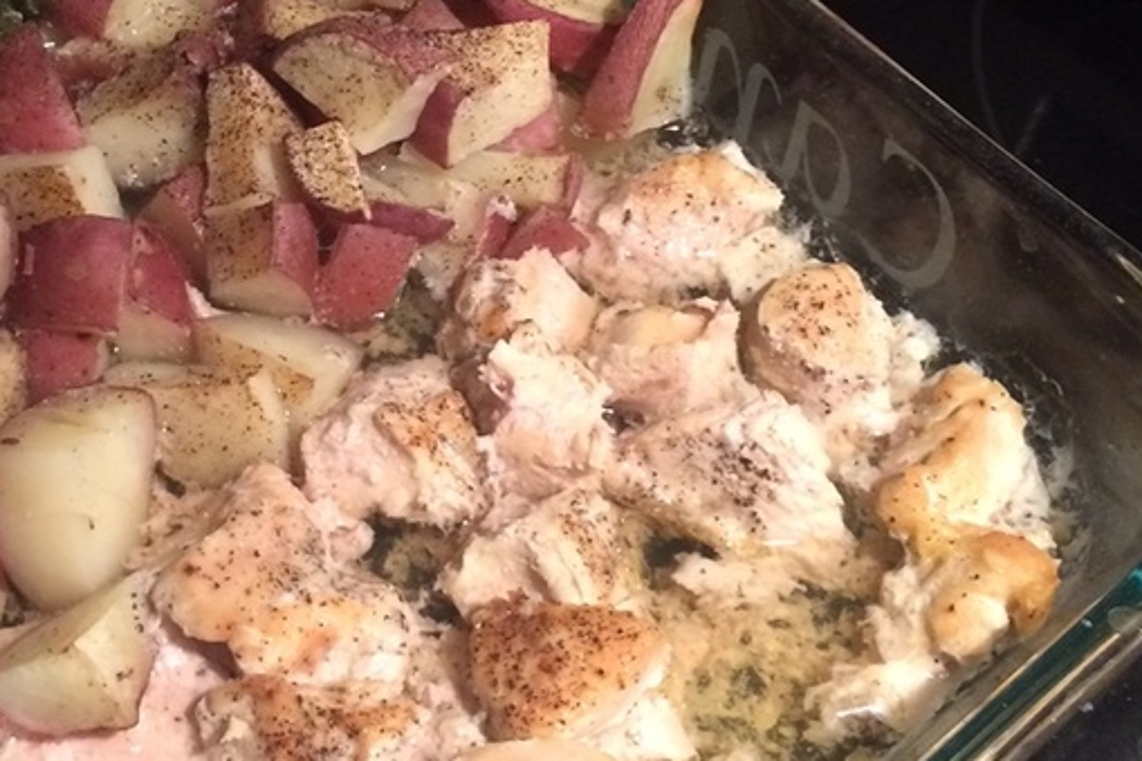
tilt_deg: -52.0
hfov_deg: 30.7
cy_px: 153
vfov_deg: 21.0
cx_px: 240
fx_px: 2029
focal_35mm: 64
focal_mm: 4.15
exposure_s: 1/24
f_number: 2.2
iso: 320
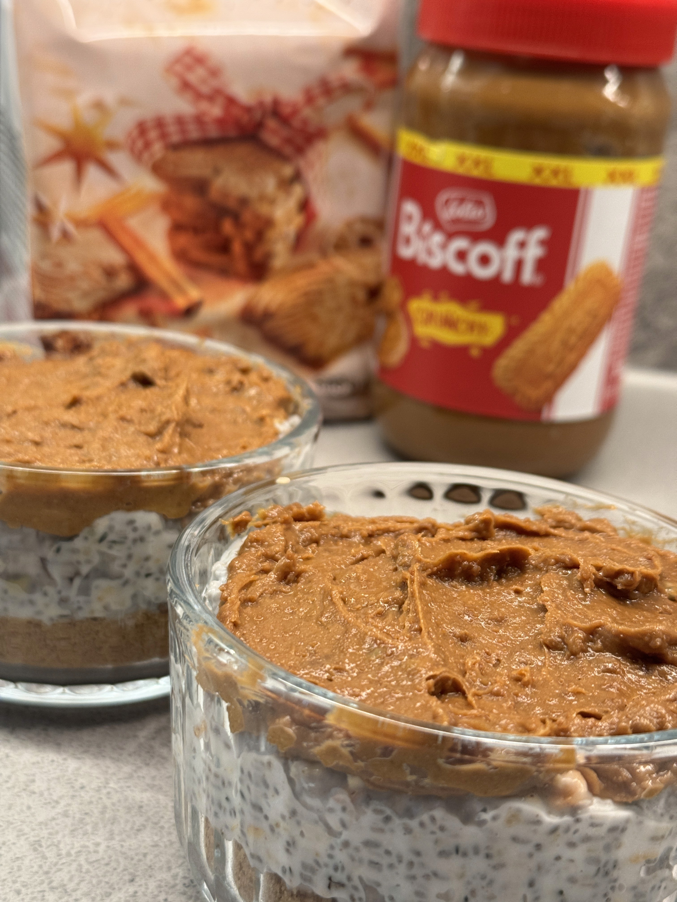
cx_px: 338
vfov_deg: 39.7
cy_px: 451
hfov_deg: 30.3
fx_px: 1252
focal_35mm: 48
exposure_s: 1/59
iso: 160
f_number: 1.78
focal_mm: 6.76
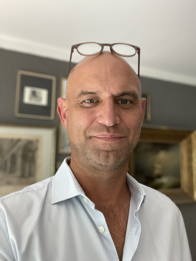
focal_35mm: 30
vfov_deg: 60.0
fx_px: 226
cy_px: 130
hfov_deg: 46.8
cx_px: 98
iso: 320
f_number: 2.2
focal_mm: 2.71
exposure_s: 1/60
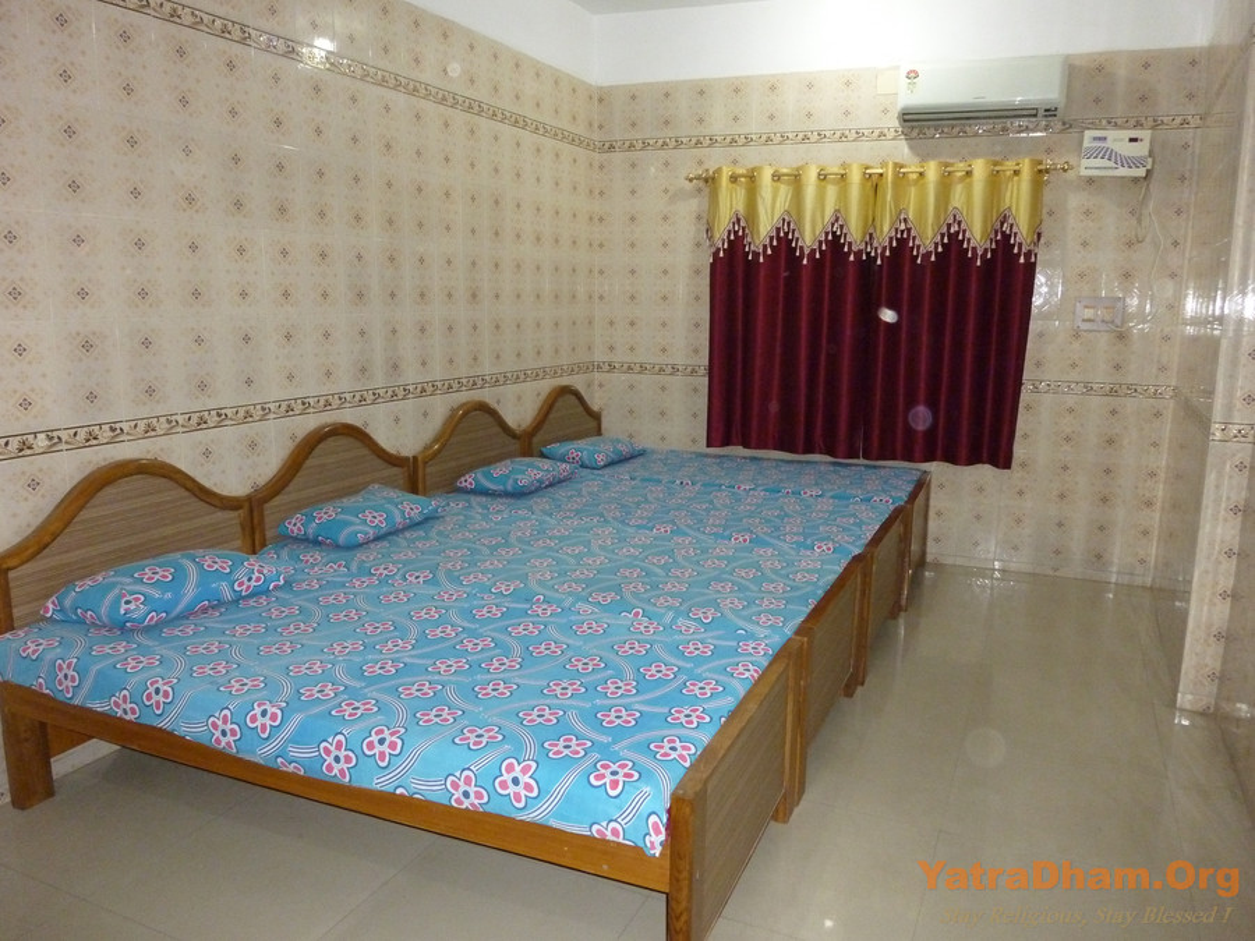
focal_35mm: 25
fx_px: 906
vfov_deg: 54.9
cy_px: 470
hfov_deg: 69.4
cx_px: 628
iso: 500
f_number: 3.3
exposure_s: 1/30
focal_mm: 4.5
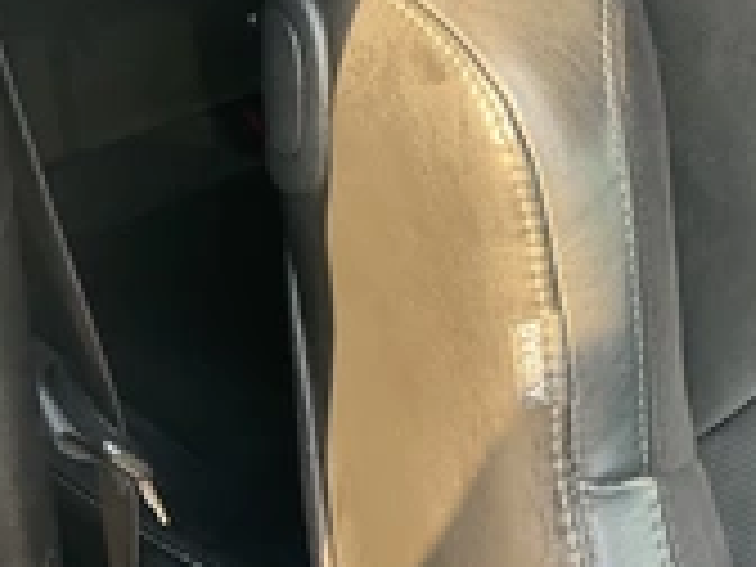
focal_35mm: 69
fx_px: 1507
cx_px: 783
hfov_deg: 26.4
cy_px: 122
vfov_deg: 21.1
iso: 64
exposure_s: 1/73
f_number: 1.8
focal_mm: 3
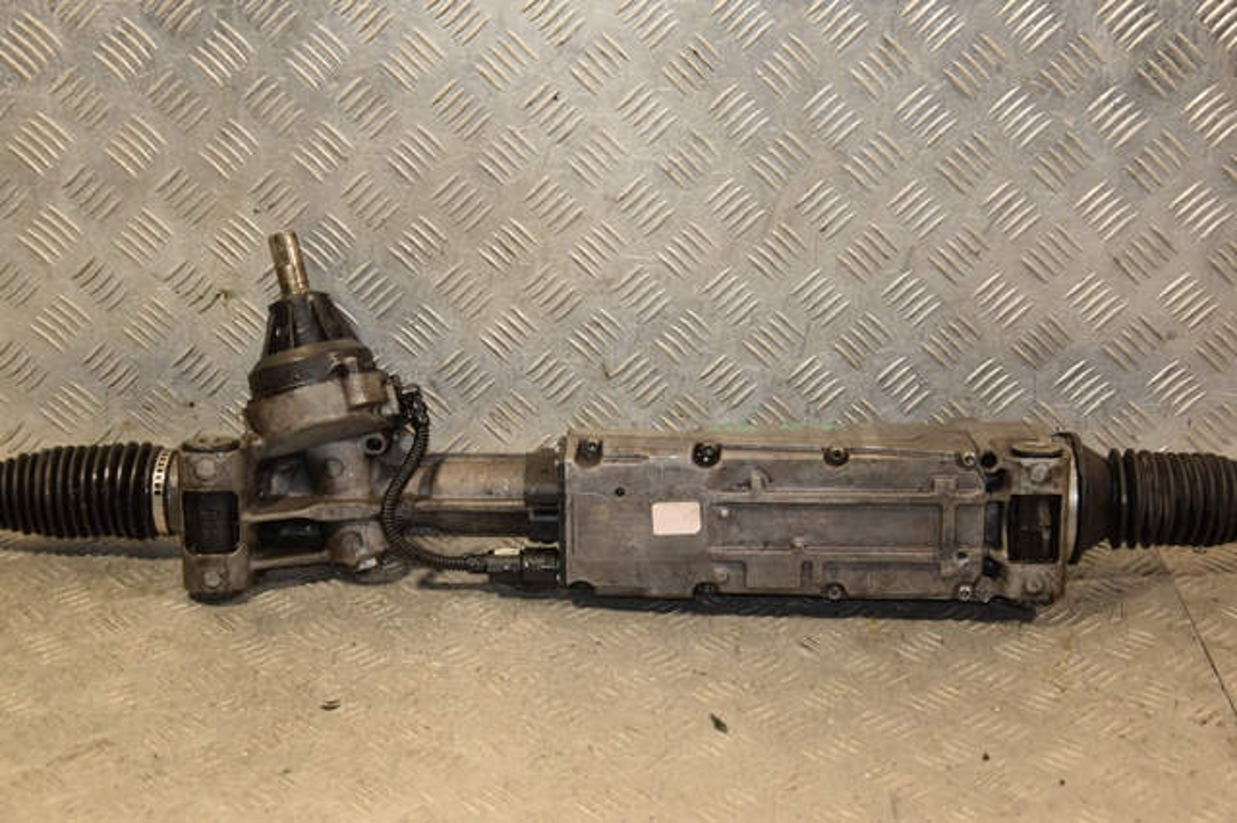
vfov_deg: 22.6
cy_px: 412
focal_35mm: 60
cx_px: 618
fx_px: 2061
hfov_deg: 33.4
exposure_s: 1/160
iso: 800
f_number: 4.8
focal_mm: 40
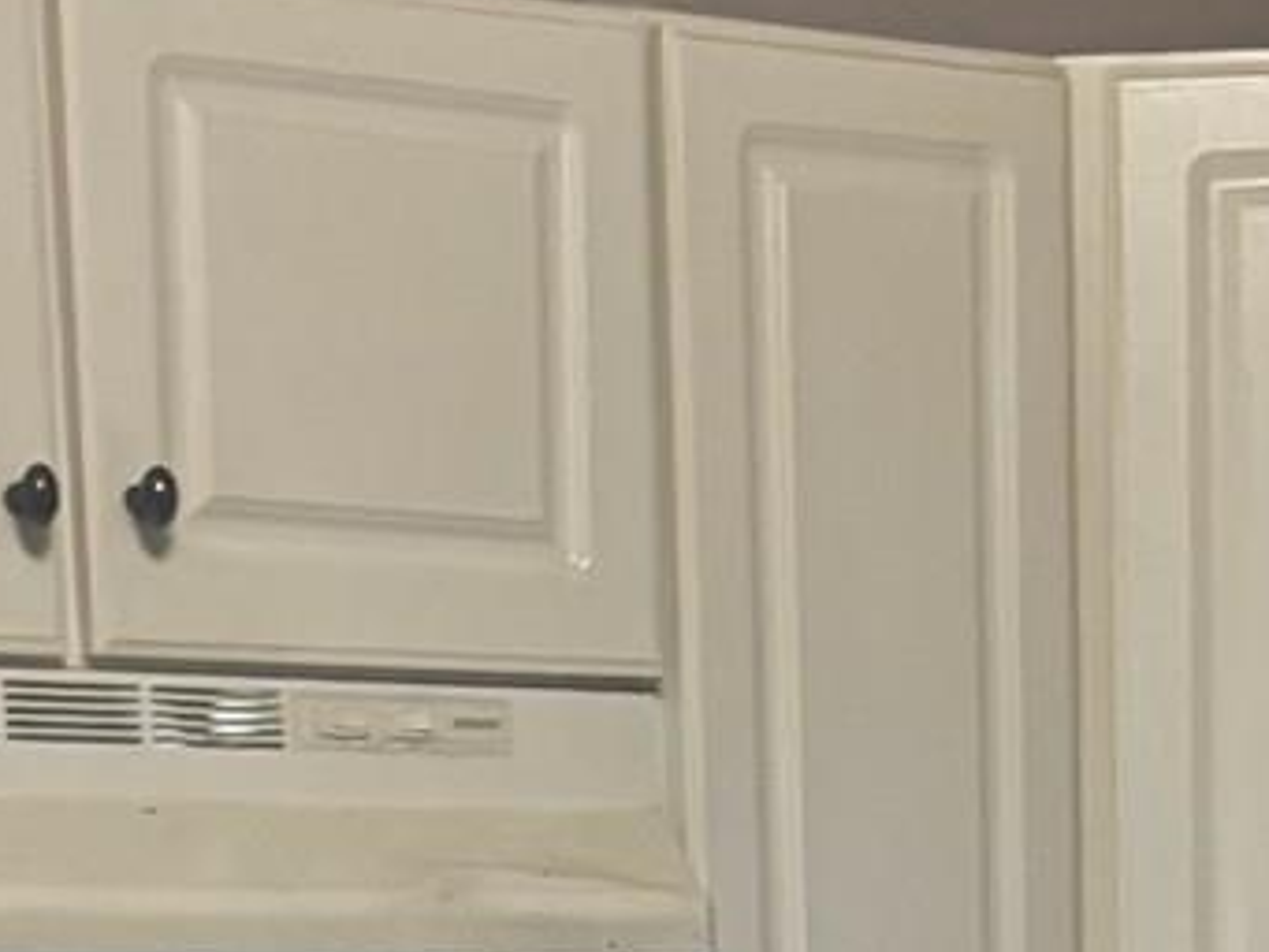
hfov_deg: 12.1
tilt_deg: -13.2
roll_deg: +0.5
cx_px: 1049
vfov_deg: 8.3
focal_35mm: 162
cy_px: 2454
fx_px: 5941
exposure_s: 1/60
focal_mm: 6.76
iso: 500
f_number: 1.78
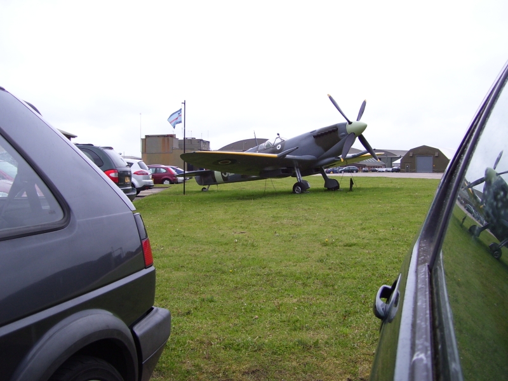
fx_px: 528
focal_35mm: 36
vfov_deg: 39.7
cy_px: 190
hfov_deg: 51.4
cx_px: 254
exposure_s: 1/350
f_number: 2.7
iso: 80
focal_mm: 6
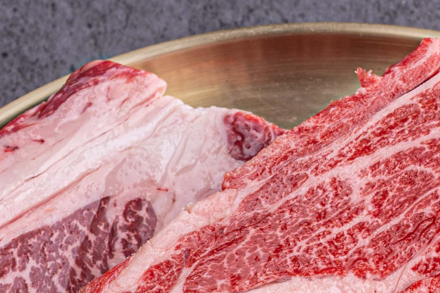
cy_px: 582
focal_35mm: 203
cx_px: 347
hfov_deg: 10.1
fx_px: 2481
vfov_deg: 6.6
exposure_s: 1/80
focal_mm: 41
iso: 100
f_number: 10
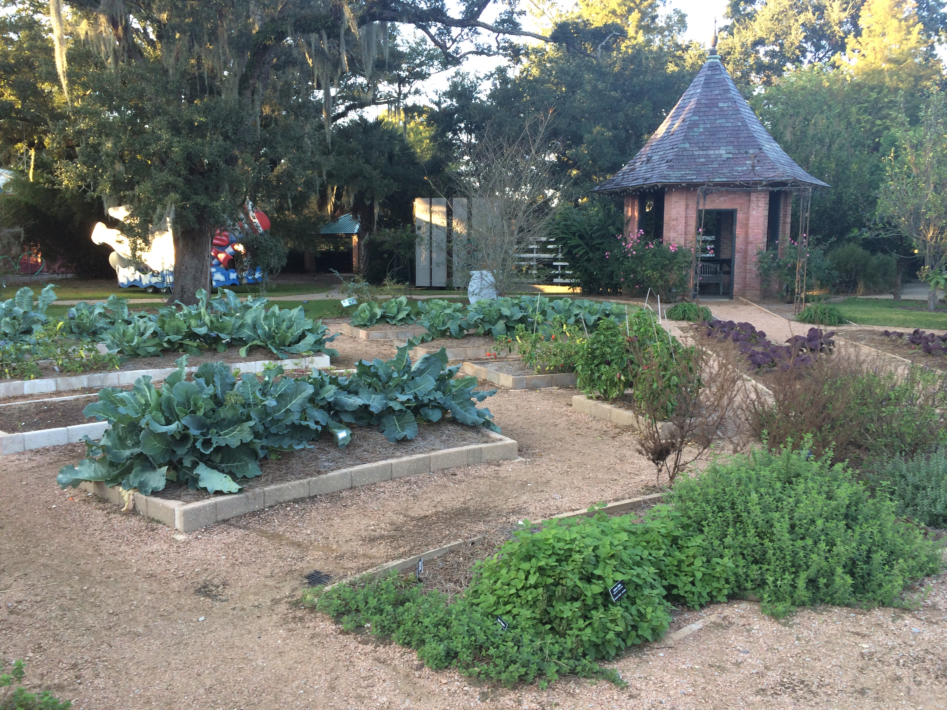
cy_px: 355
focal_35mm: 30
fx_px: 821
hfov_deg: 60.0
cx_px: 474
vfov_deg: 46.8
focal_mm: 4.12
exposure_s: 1/120
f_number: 2.2
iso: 64
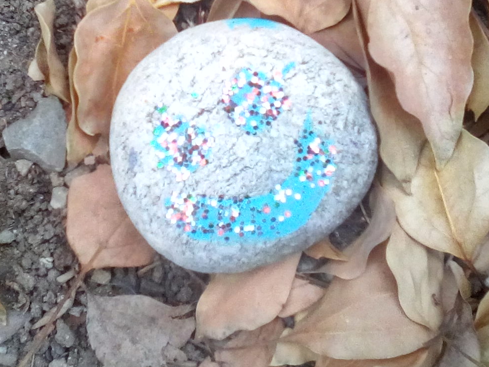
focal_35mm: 57
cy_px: 99
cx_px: 228
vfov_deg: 25.4
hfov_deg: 33.8
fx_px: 805
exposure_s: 1/25
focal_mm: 2.9
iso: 210
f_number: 2.8
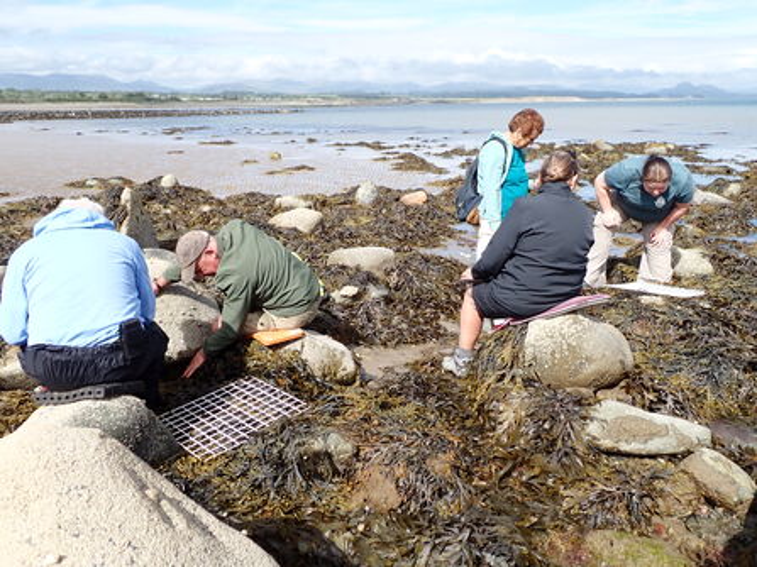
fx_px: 656
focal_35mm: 30
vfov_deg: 46.8
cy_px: 284
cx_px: 378
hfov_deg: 60.0
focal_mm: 5.4
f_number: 9
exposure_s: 1/125
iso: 100
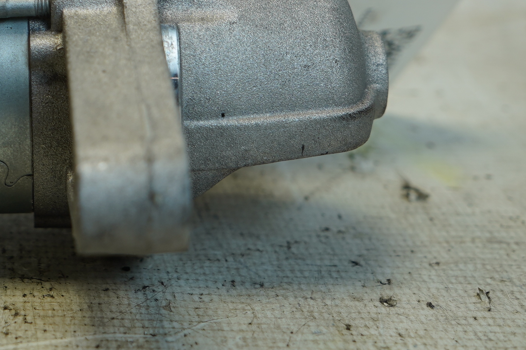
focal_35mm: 106
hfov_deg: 18.6
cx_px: -41
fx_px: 1548
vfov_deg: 12.8
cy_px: 23
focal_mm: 32
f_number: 4
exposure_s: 1/60
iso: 125
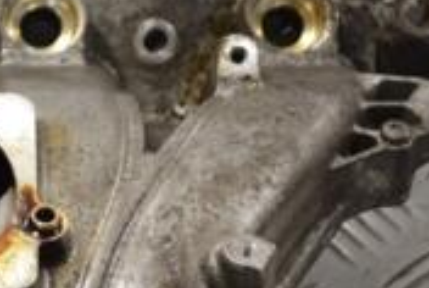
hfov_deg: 11.2
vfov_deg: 7.7
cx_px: -144
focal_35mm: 179
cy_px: 242
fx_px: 2133
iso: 180
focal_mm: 35
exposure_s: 1/30
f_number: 5
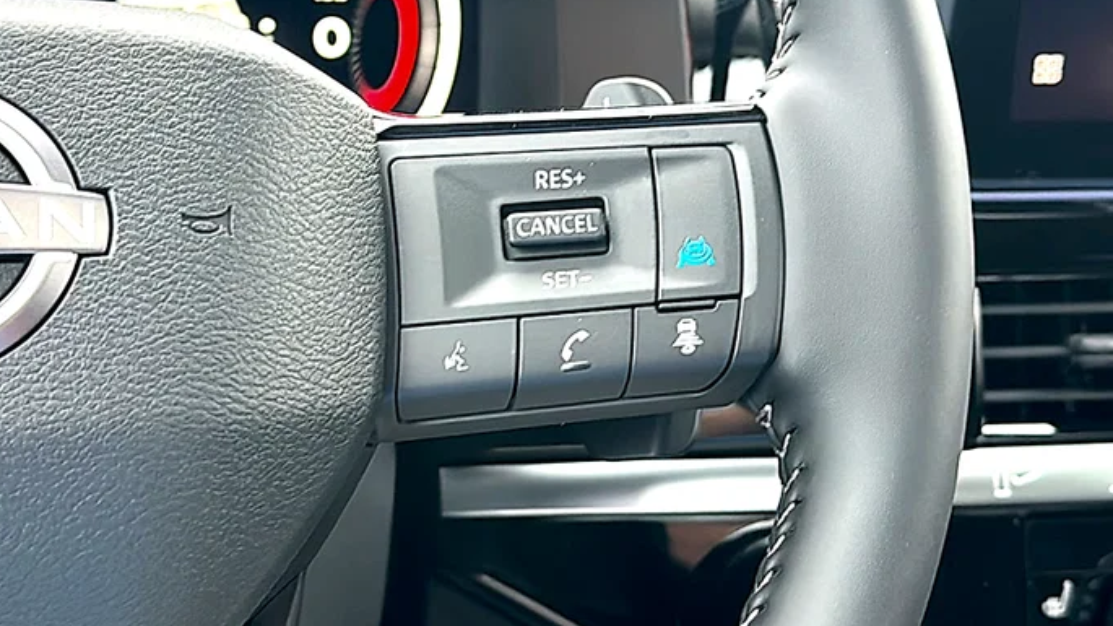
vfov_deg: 24.3
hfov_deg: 42.1
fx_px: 1446
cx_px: 551
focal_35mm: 49
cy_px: 227
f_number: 1.78
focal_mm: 6.86
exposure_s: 1/40
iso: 125
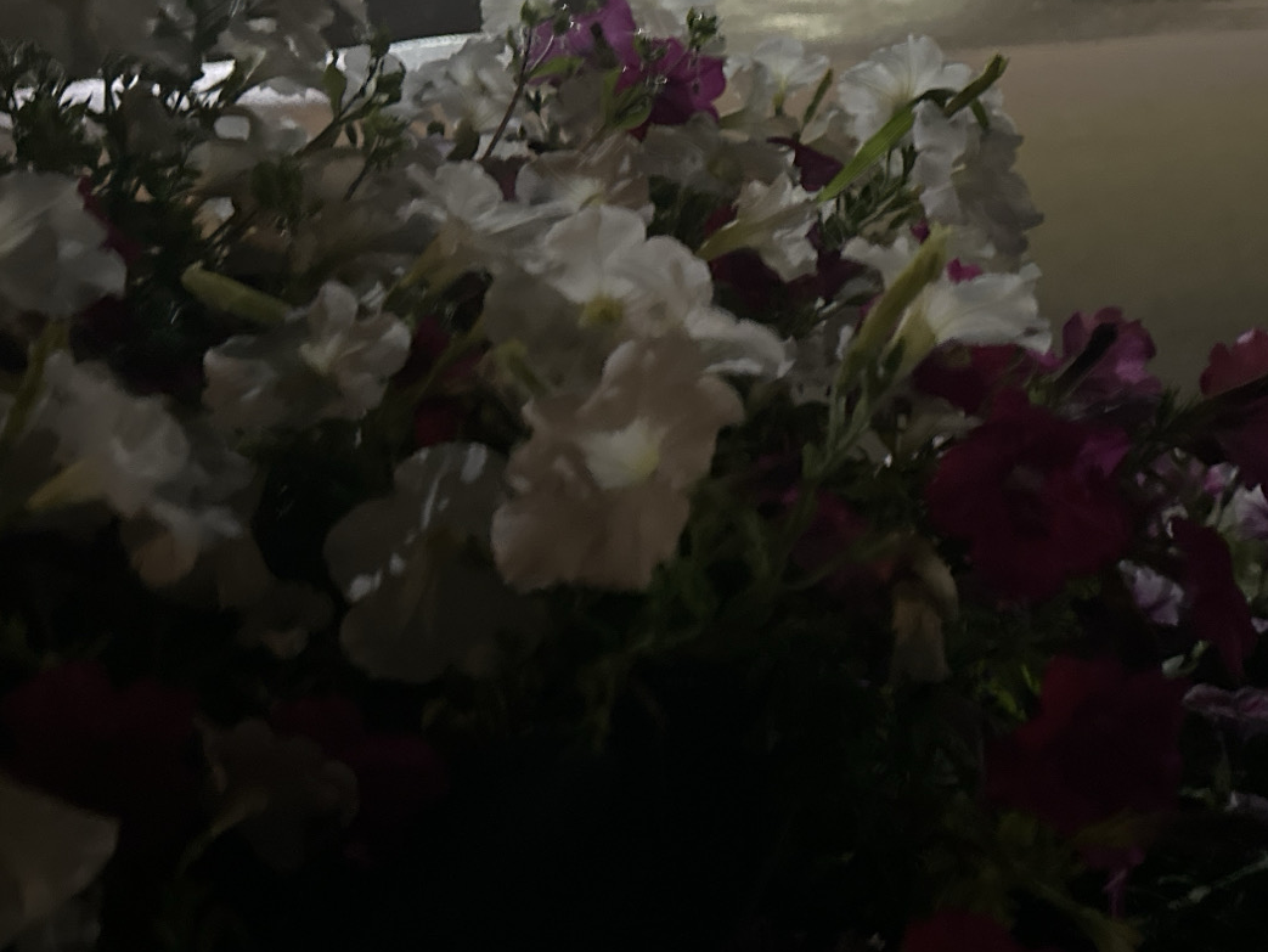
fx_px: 1686
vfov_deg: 30.8
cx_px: 943
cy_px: 198
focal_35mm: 46
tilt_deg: -15.6
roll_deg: +2.0
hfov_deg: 40.1
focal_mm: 6.86
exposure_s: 1/21
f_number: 1.78
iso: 2000
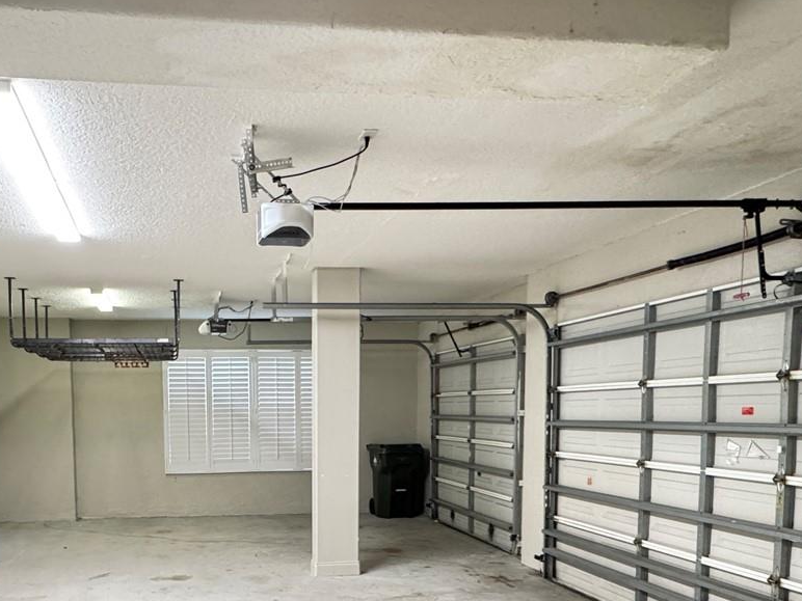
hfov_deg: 60.2
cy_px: 460
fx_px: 672
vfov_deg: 46.3
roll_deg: -0.2
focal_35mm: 29
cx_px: 268
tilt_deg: -5.8
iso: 640
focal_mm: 2.22
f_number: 2.2
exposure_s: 1/60
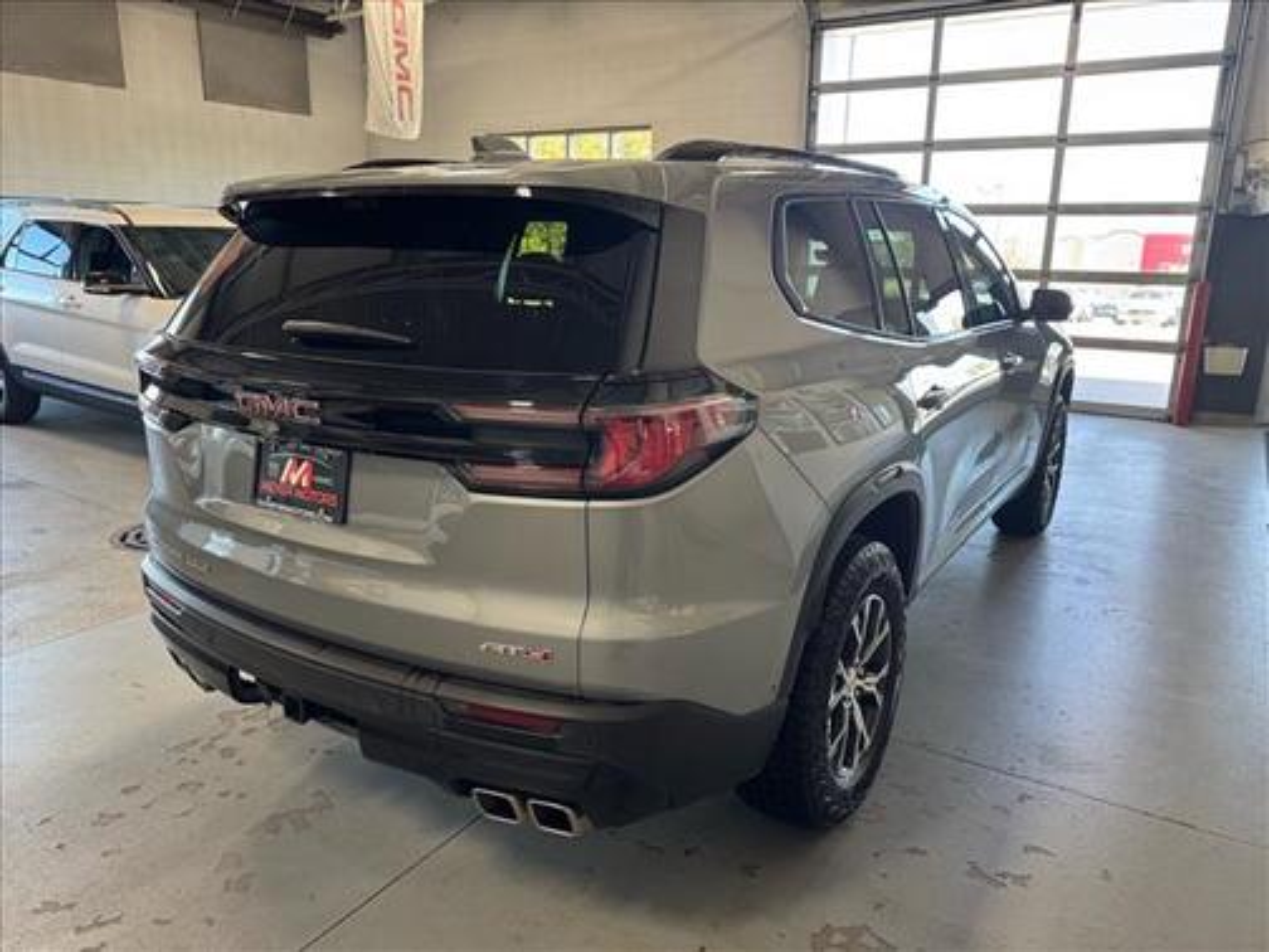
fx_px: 880
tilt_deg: -14.8
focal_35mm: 24
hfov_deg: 71.6
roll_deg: -1.0
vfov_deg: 56.8
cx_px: 634
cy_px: 476
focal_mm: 6.76
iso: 200
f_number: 1.78
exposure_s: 1/120
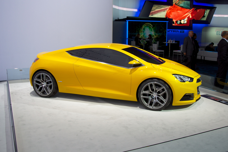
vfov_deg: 36.8
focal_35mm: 36
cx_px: 114
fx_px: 228
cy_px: 76
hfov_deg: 53.2
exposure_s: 1/125
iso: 400
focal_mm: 24
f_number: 5.6
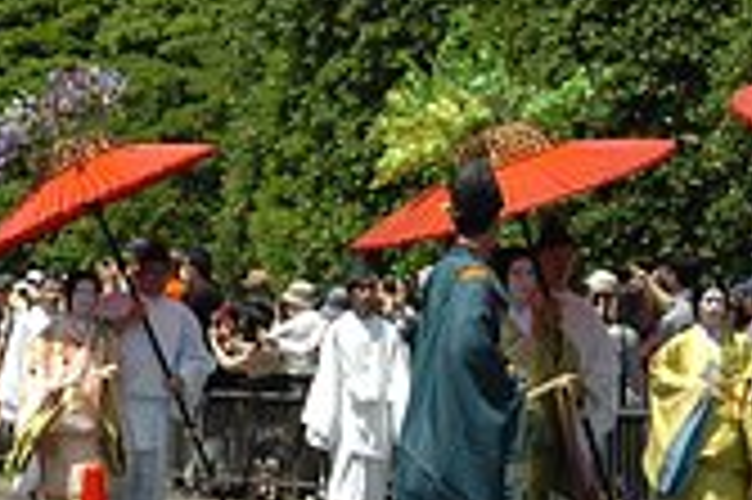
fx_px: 6699
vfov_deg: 4.3
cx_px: -396
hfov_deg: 6.3
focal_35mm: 321
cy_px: 345
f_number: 9.5
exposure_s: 1/350
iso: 200
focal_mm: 70
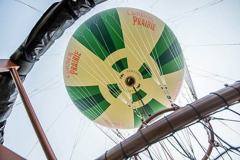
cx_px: 120
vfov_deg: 81.2
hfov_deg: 104.2
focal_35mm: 14
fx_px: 93
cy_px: 80
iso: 160
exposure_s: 1/1250
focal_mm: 14
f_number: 5
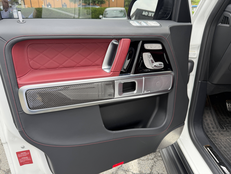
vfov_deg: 56.8
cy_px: 87
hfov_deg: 71.6
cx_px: 116
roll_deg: -0.2
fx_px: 160
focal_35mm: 24
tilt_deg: -24.9
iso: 100
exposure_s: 1/186
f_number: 1.78
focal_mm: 6.76
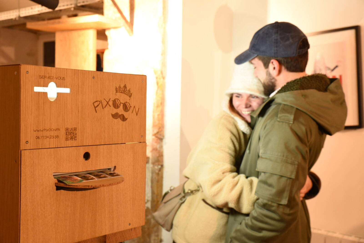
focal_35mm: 48
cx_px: 182
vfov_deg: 28.1
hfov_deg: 41.1
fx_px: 485
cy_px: 122
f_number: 5.6
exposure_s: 1/50
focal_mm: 48
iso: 1800
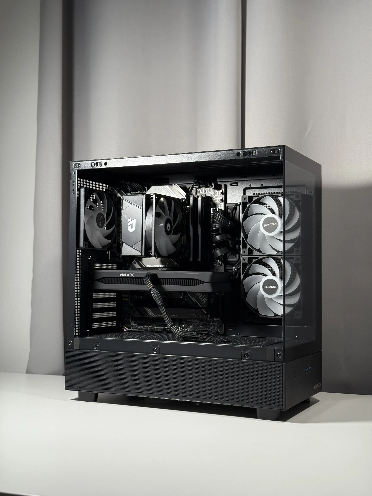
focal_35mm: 48
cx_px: 186
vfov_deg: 39.7
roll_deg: -1.0
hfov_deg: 30.3
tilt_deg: +4.0
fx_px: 688
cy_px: 248
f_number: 1.78
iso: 160
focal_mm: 6.76
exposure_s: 1/60
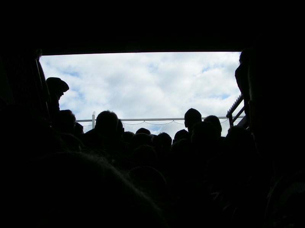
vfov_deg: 37.7
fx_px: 335
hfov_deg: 49.0
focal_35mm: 38
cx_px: 152
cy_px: 114
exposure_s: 1/640
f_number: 5.6
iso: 50
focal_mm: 5.8
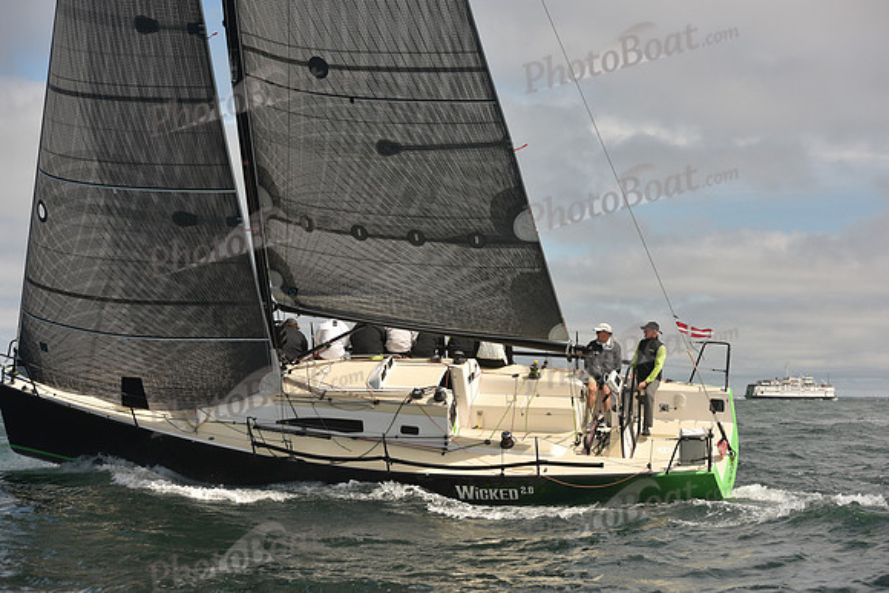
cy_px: 296
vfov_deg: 19.5
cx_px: 444
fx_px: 1729
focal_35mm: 70
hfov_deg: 28.8
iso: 320
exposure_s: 1/1250
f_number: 5.6
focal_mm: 70
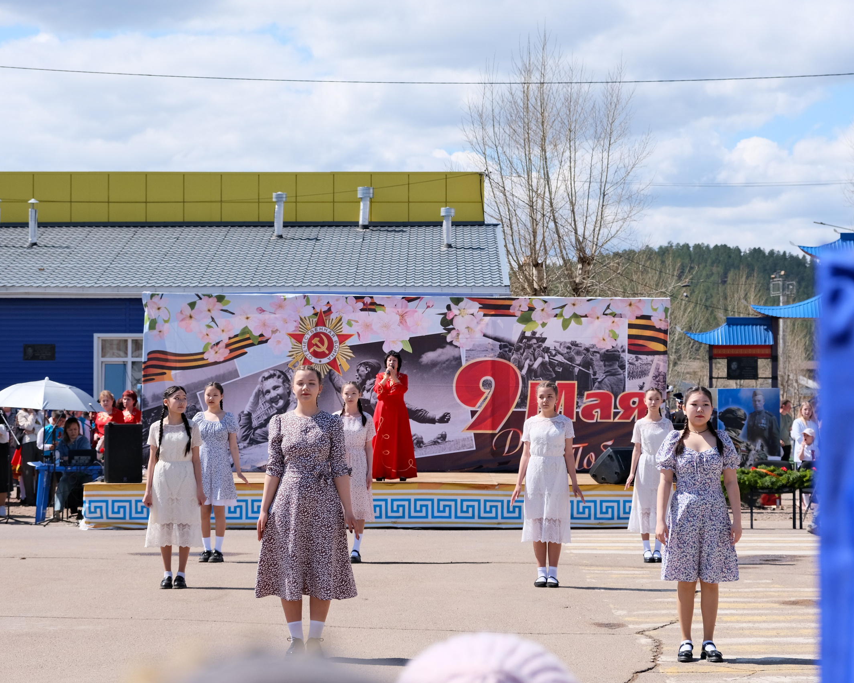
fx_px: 2376
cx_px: 444
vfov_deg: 16.4
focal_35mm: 94
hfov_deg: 20.4
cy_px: 342
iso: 320
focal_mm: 55
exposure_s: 1/850
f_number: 5.6
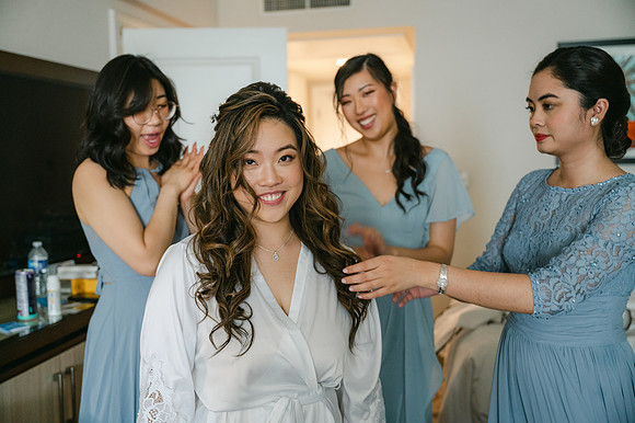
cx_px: 318
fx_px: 617
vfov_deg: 37.8
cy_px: 212
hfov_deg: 54.5
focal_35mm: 35
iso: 2500
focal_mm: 35
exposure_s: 1/125
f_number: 2.8
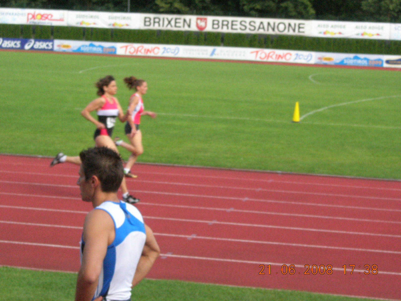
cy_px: 150
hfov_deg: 17.4
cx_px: 200
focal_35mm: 113
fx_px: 1309
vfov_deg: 13.1
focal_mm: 23.4
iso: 400
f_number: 8.2
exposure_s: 1/271
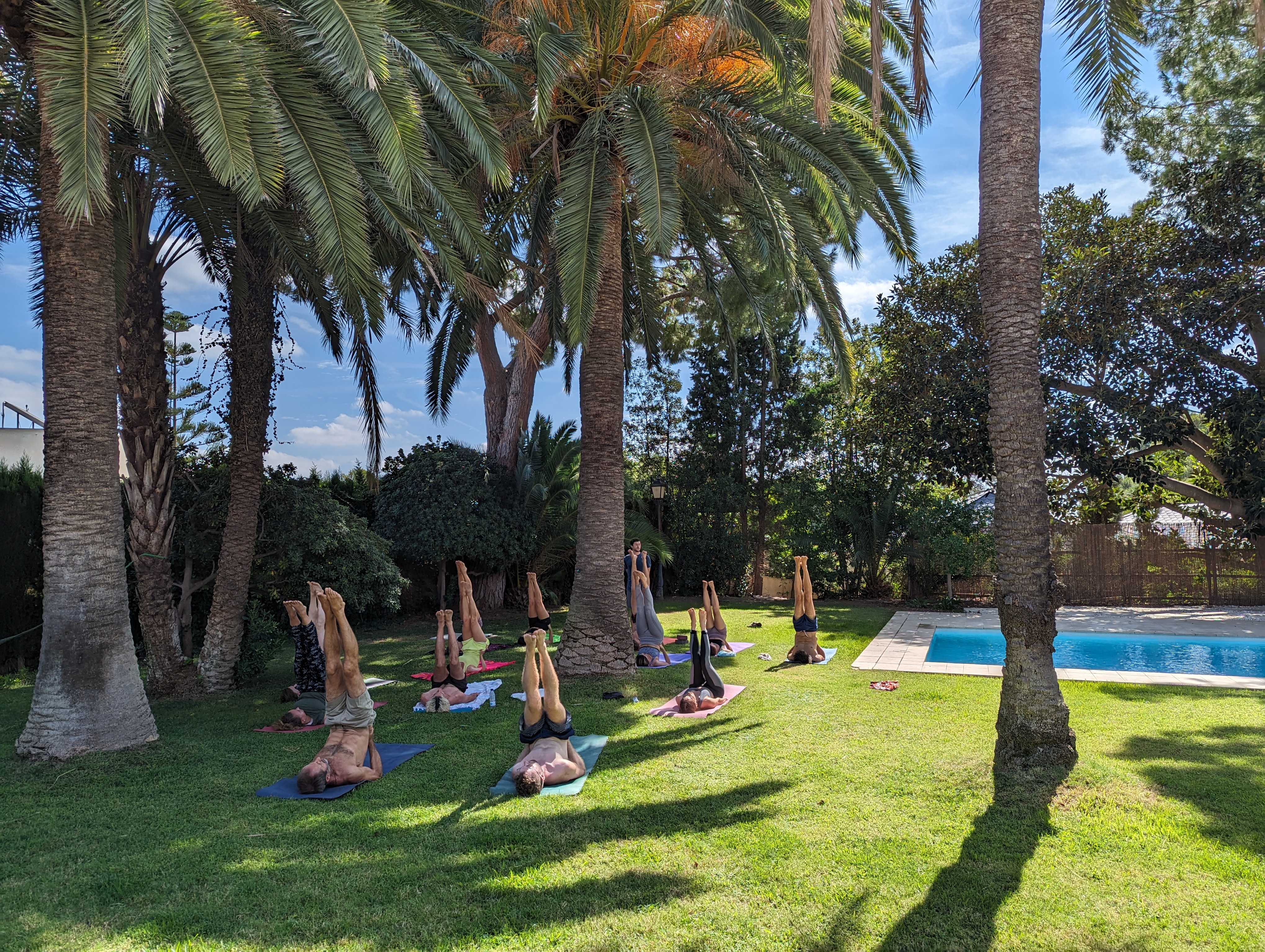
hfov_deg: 71.5
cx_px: 632
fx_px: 878
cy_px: 476
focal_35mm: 24
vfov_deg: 56.9
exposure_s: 1/3425
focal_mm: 6.81
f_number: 1.85
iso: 45
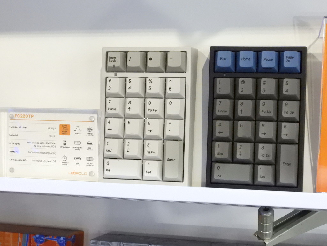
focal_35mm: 44
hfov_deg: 42.9
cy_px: 123
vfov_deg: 32.9
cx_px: 164
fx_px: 416
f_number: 4
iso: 1600
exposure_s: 1/160
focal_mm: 7.9
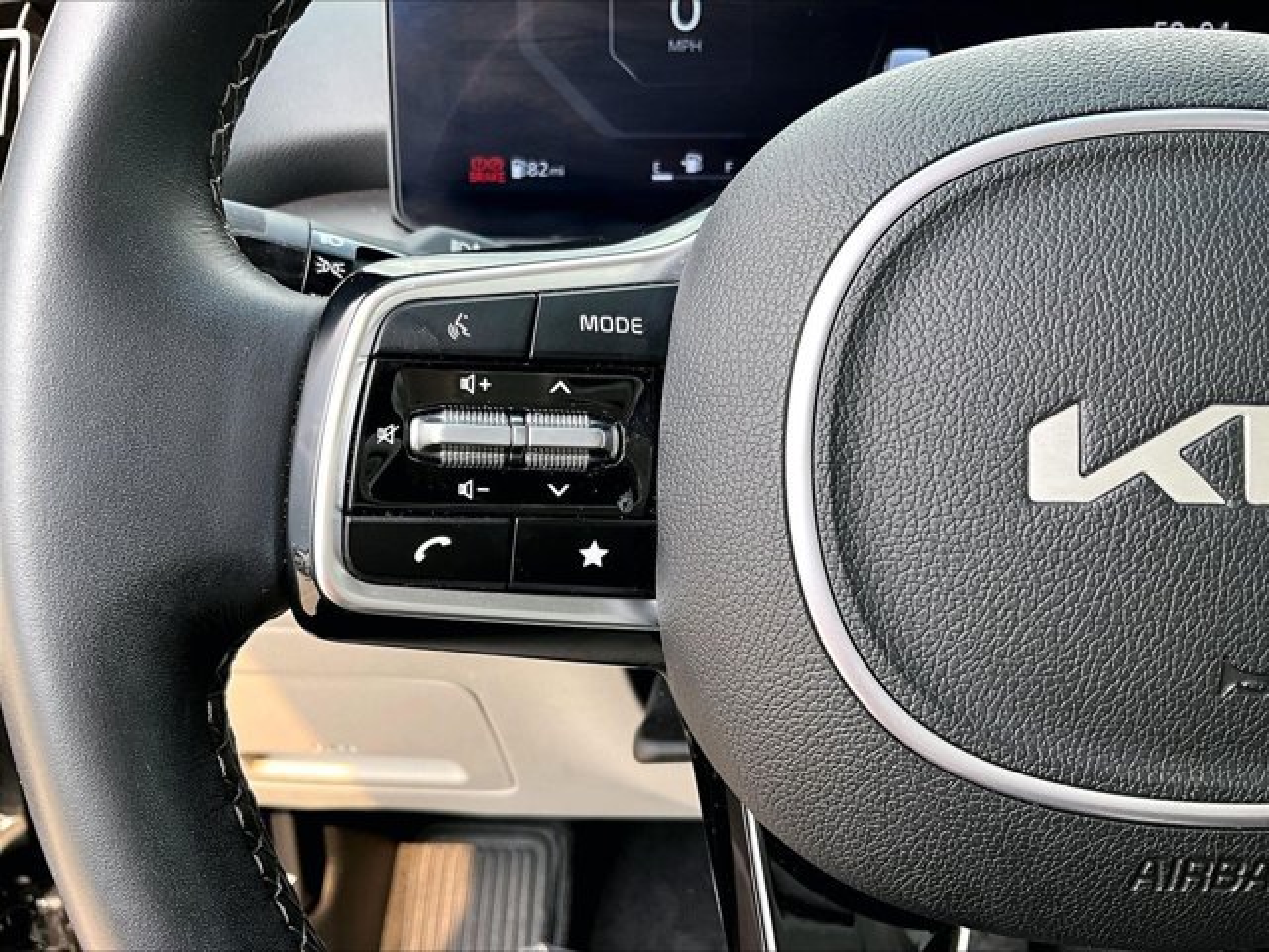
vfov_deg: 48.2
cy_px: 476
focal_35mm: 29
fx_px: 1063
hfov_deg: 61.7
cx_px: 634
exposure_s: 1/122
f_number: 1.8
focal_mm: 3
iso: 25
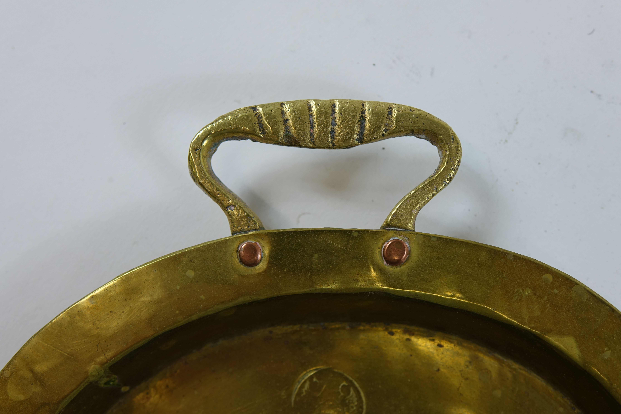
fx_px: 638
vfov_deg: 35.9
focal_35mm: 37
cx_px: 310
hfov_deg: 51.9
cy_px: 207
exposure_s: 1/60
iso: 100
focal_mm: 13.65
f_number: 2.8
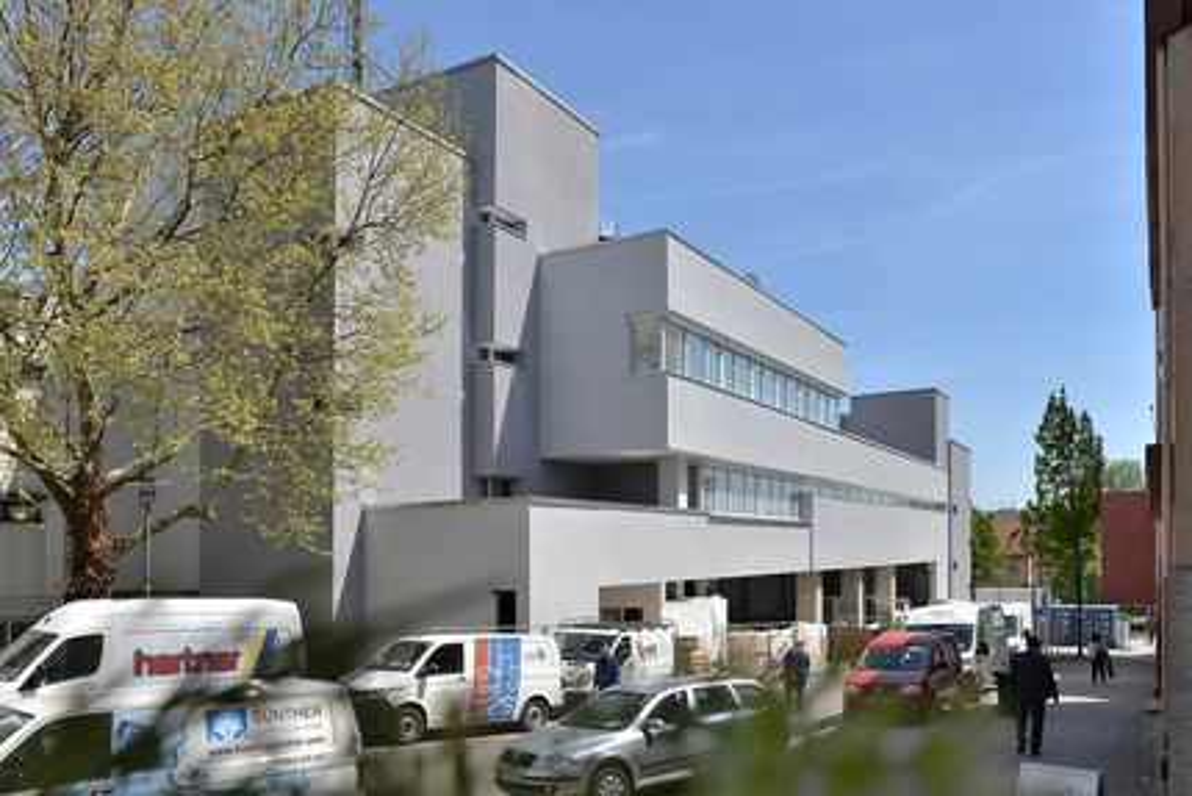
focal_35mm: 29
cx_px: 596
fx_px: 960
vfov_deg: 45.0
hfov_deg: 63.6
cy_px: 398
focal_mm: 29
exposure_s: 1/640
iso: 200
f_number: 8
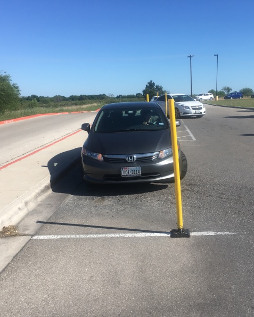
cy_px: 158
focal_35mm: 38
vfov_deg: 47.9
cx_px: 143
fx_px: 357
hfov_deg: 39.1
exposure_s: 1/1789
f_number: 2.2
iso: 25
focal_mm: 4.15
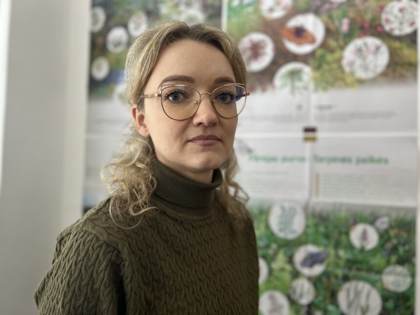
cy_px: 158
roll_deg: -0.8
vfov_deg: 53.1
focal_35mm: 26
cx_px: 210
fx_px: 315
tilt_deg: +0.9
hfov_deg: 67.3
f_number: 1.5
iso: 125
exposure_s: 1/85
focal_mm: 5.7
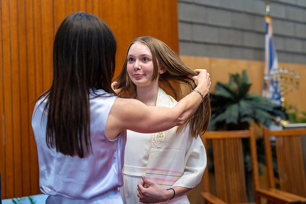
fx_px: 436
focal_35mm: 51
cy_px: 105
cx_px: 149
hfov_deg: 38.7
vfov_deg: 26.3
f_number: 2.2
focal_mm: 50
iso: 1600
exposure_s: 1/800
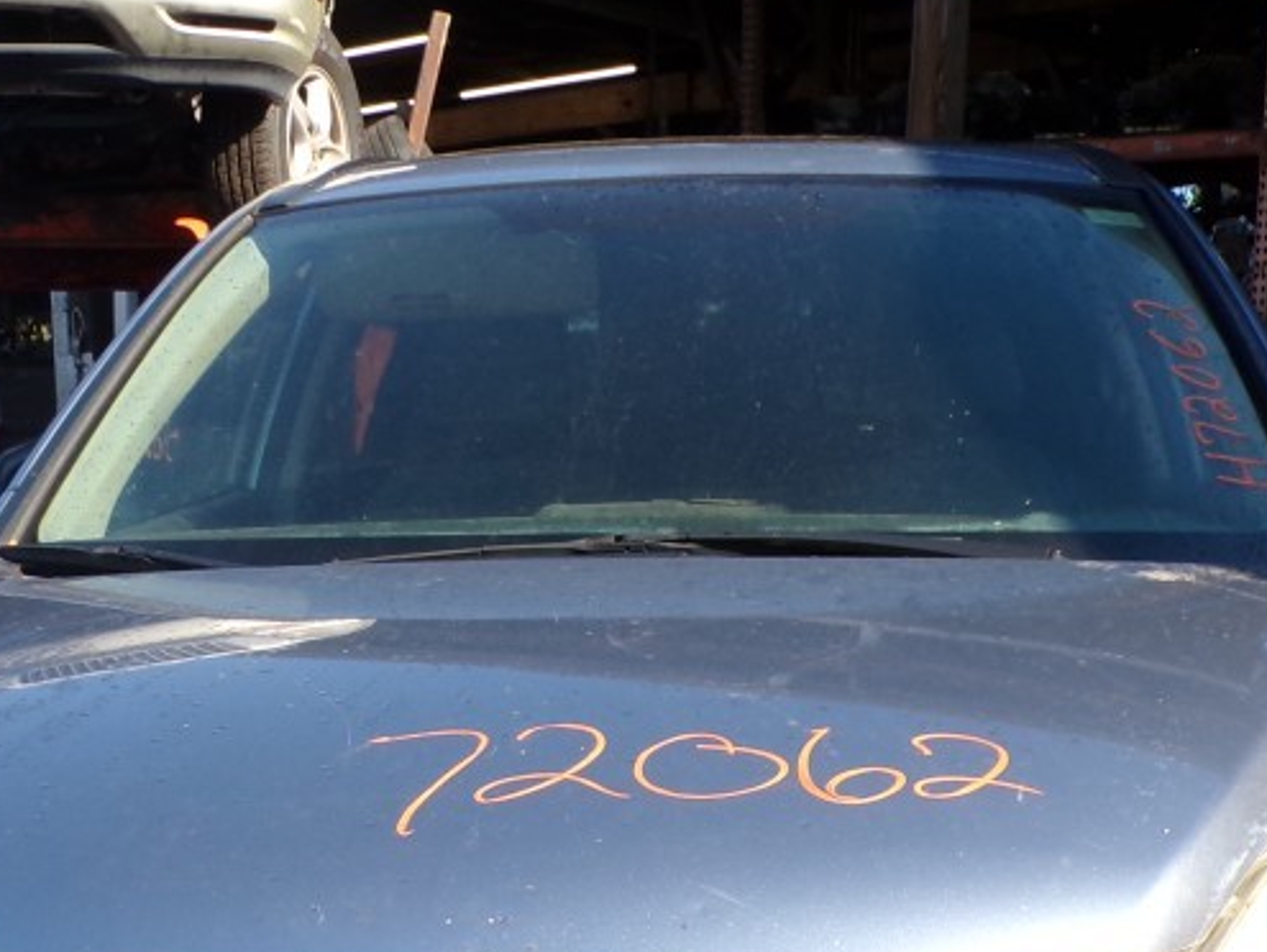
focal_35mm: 62
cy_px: 949
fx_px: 2271
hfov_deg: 31.2
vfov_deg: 22.8
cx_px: 622
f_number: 4.4
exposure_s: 1/210
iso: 100
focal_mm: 4.3
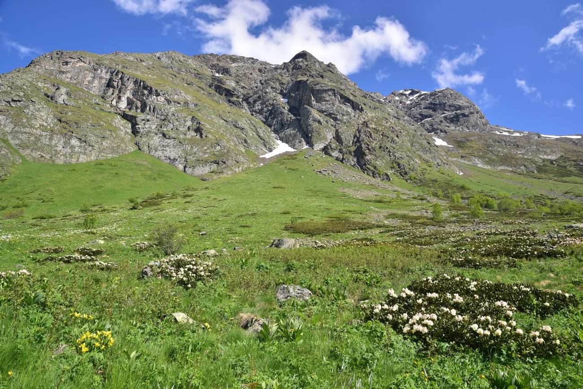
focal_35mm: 50
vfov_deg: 27.0
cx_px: 292
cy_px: 194
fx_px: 810
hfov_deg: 39.6
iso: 100
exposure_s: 1/125
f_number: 9
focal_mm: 50
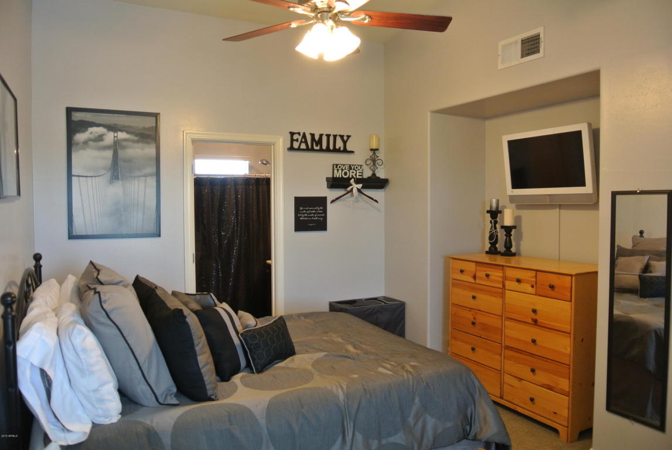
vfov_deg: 48.1
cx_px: 336
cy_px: 225
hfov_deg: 67.3
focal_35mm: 27
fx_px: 505
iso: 400
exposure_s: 1/30
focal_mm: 10
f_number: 3.5
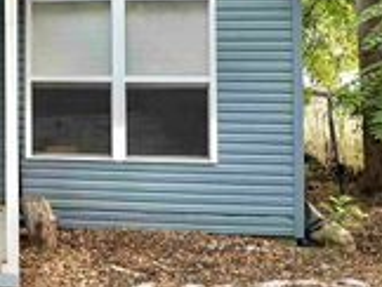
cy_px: 32
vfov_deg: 19.6
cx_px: -113
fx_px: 818
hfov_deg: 23.3
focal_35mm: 74
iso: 200
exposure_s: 1/60
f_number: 1.78
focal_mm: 6.76
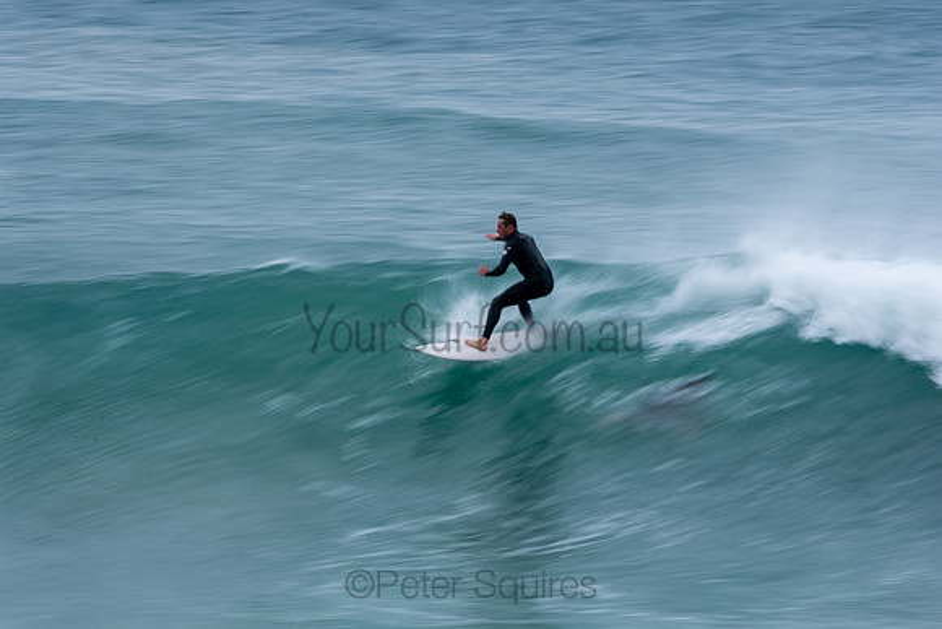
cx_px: 471
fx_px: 19629
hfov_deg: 2.7
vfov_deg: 1.8
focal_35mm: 750
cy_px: 314
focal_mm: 500
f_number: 22
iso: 100
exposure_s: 1/20
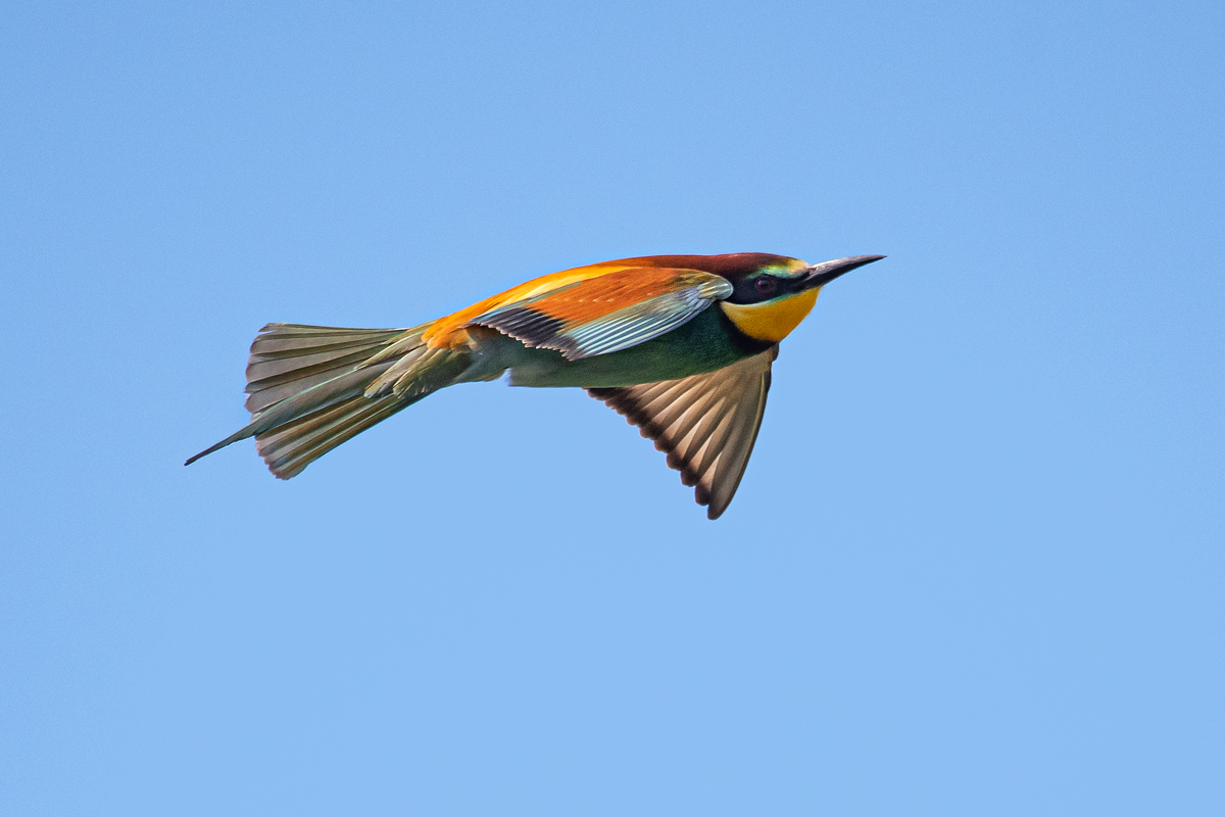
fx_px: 30623
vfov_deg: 1.5
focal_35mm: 900
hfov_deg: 2.3
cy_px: 408
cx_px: 612
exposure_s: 1/4000
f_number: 6.3
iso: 560
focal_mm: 600
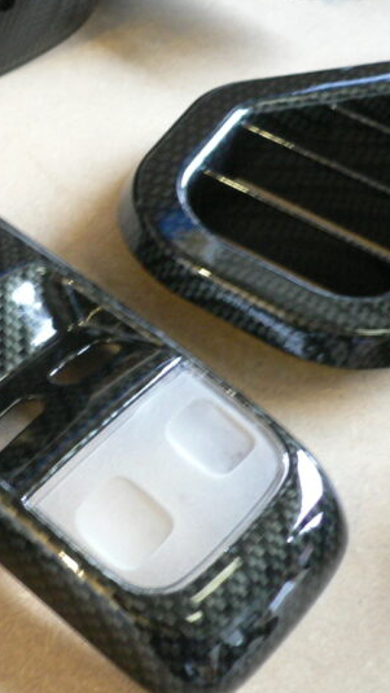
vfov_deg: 36.6
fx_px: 1048
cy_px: 330
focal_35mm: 57
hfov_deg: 20.0
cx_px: -57
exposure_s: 1/8
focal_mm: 5.8
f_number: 2.8
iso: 200
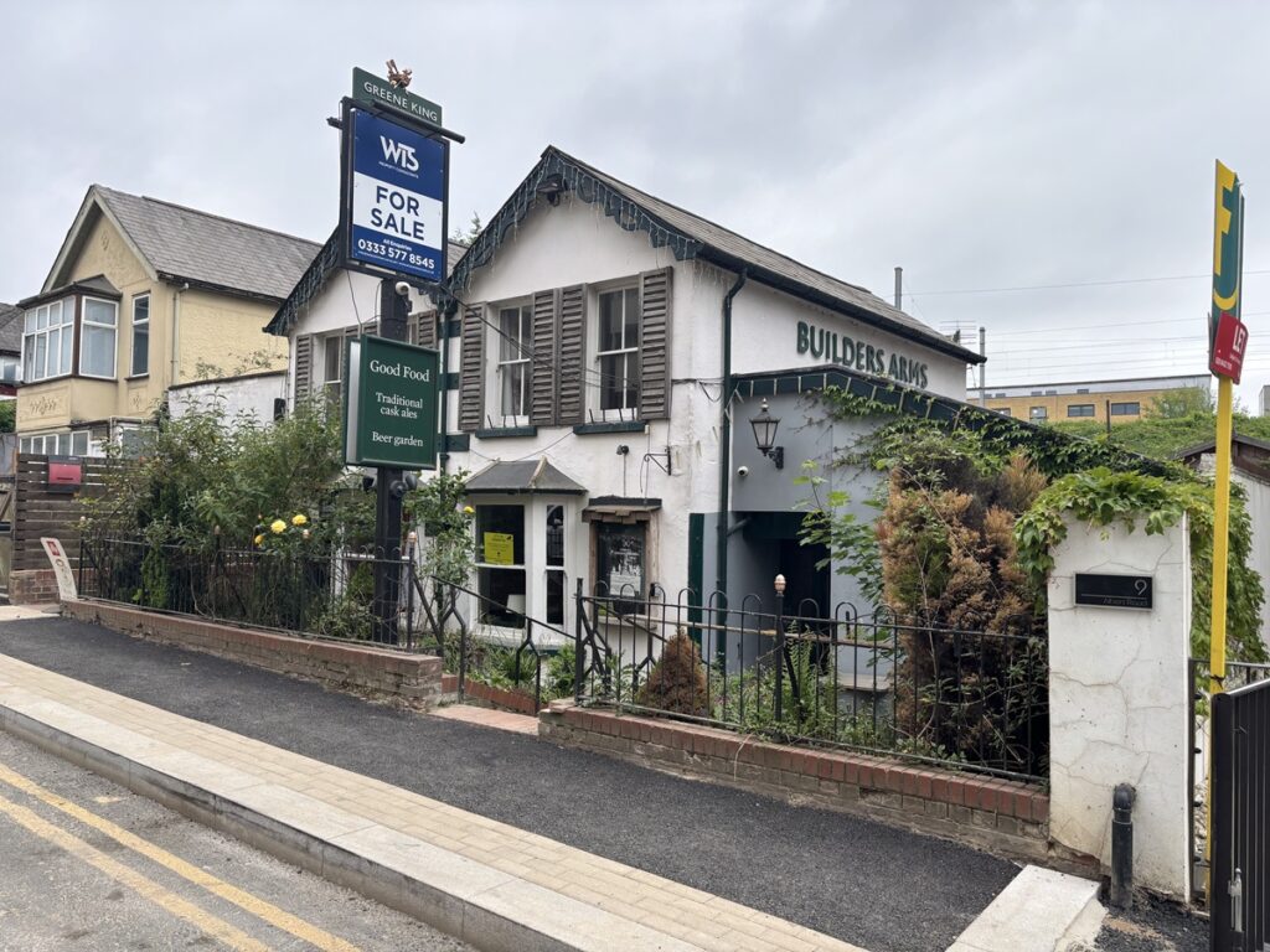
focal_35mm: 26
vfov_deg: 53.1
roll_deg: -1.5
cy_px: 476
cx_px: 635
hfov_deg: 67.3
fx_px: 954
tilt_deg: +0.9
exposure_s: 1/726
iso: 50
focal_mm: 5.96
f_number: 1.6
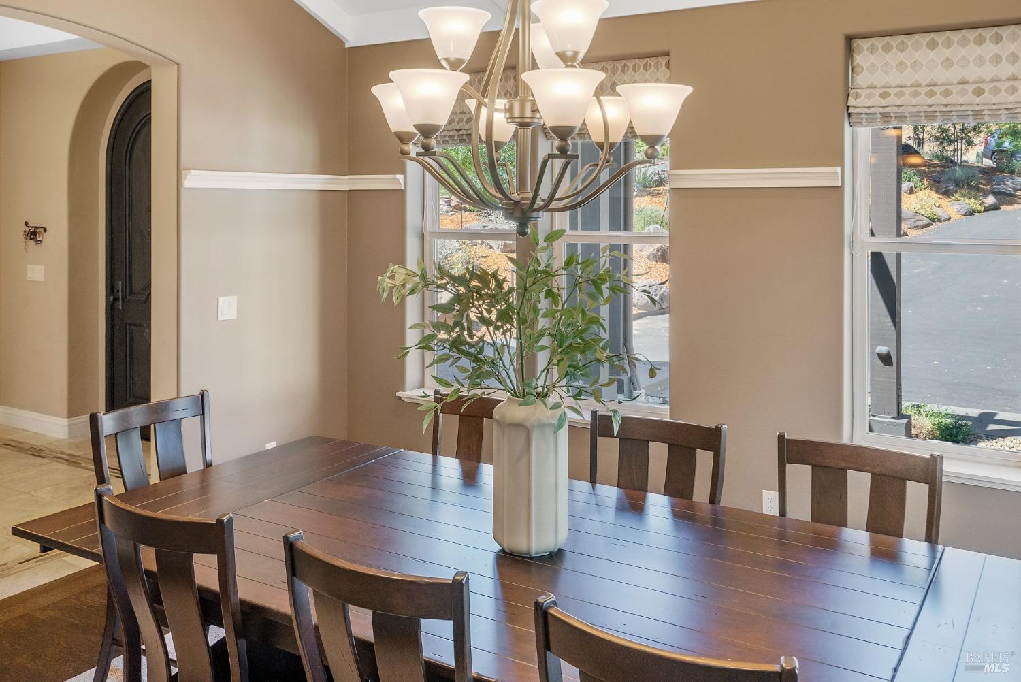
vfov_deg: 43.7
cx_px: 510
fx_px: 851
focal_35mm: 30
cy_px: 341
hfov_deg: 61.9
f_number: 8
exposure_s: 1/5
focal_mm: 30
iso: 500
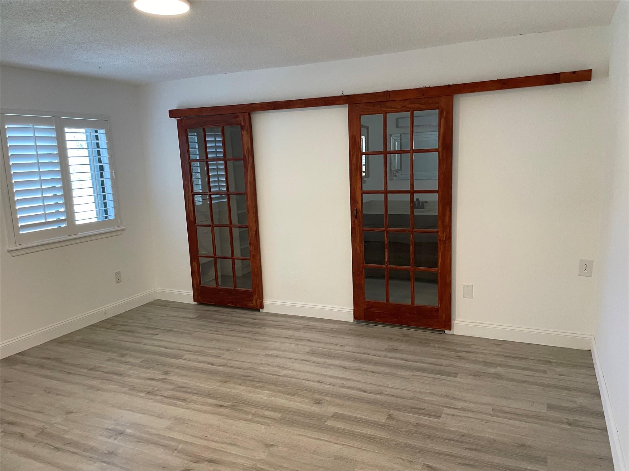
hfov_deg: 67.3
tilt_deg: -9.9
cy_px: 236
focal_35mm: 26
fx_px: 472
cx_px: 314
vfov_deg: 53.1
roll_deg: +2.3
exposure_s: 1/60
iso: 160
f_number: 1.6
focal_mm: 4.2
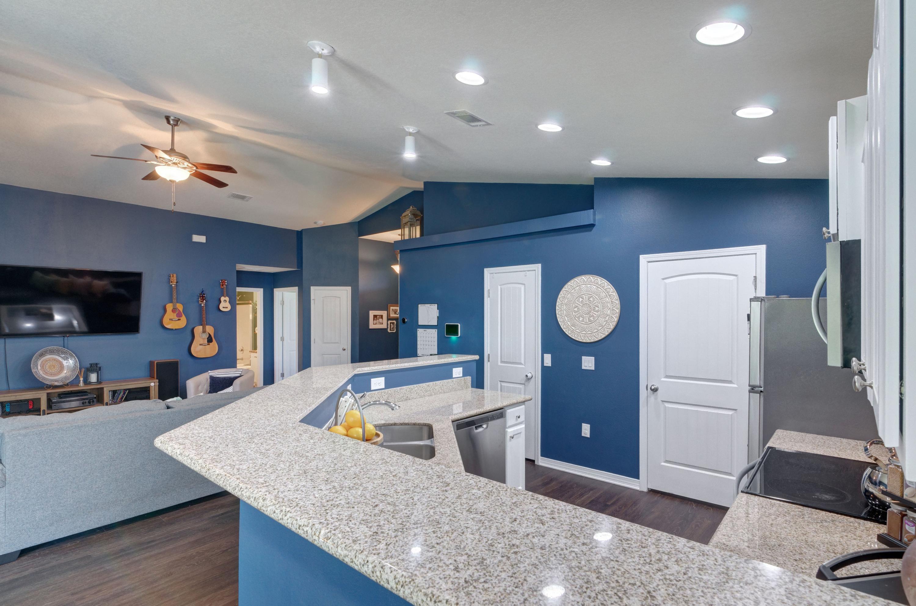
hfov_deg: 95.1
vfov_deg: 71.8
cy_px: 303
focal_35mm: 16
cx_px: 458
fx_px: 419
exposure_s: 1/15
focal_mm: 11
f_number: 9
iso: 400
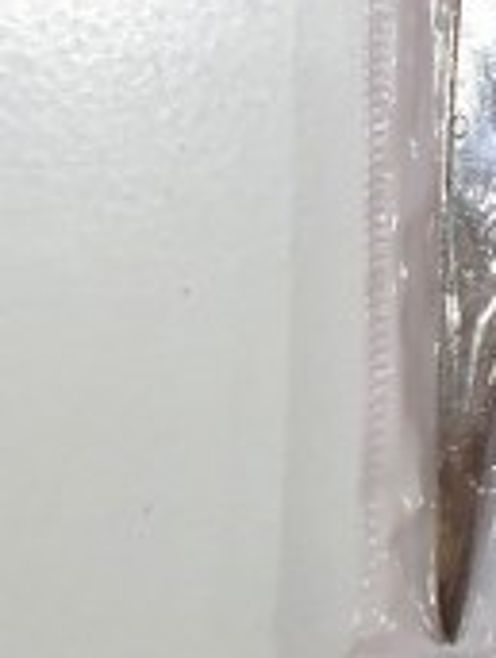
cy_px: -493
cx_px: 588
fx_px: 1732
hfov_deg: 15.7
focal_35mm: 91
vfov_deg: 17.7
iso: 200
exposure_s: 1/100
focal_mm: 4.32
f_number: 2.4
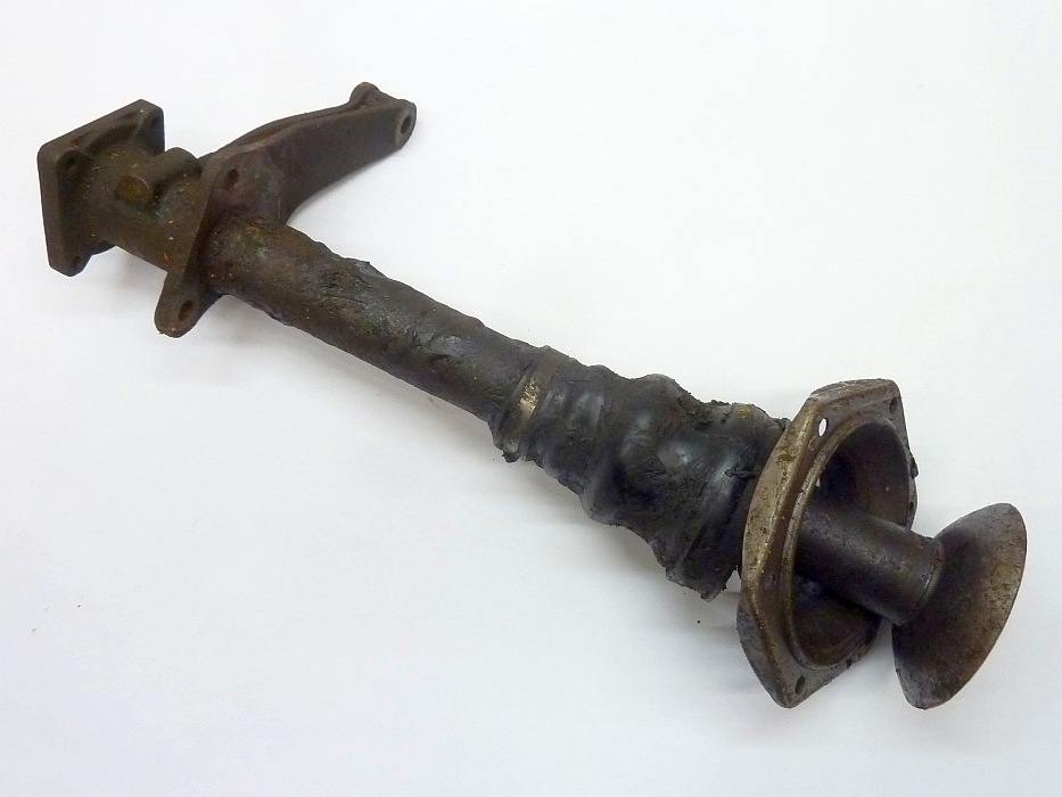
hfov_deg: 69.4
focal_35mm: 25
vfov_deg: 54.9
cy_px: 398
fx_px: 767
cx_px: 531
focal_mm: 4.1
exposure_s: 1/30
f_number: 3.3
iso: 320
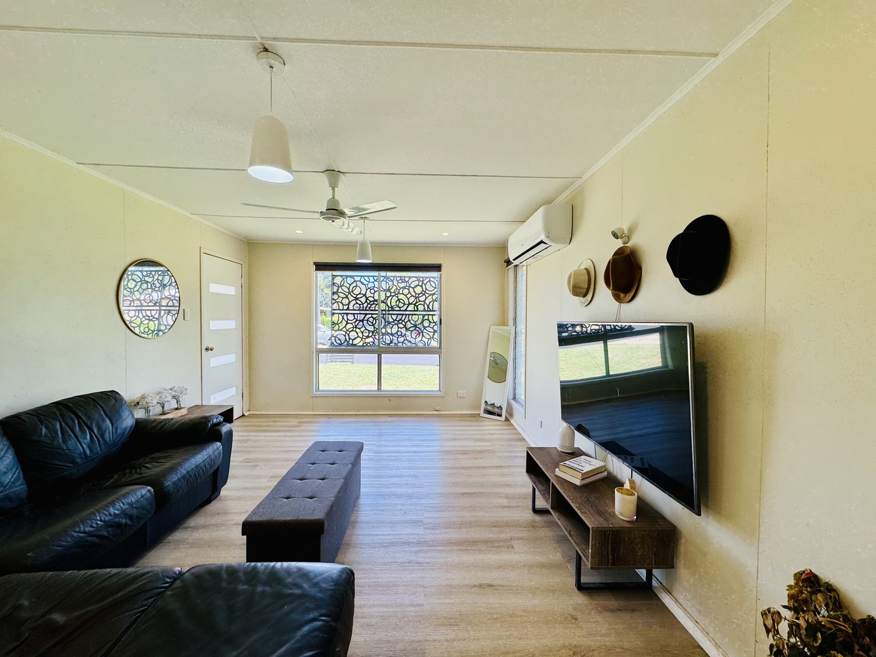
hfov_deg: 102.1
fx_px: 354
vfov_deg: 85.7
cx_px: 438
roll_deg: -0.4
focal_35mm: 14
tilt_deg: -1.3
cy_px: 328
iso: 40
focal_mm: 2.22
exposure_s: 1/137
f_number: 2.2
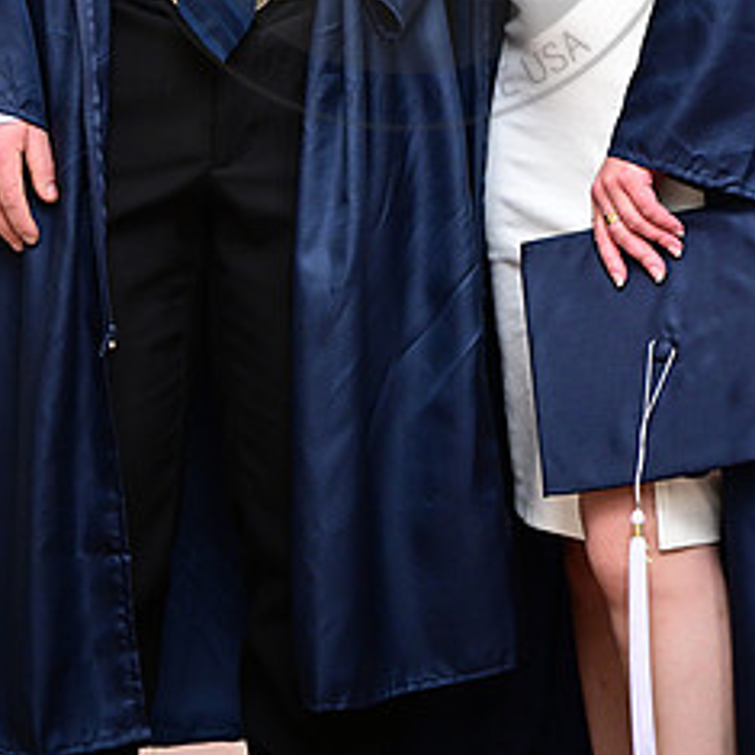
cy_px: -151
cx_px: 406
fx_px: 9846
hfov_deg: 4.4
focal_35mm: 399
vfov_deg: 4.4
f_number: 3.2
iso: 1250
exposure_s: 1/1250
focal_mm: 190
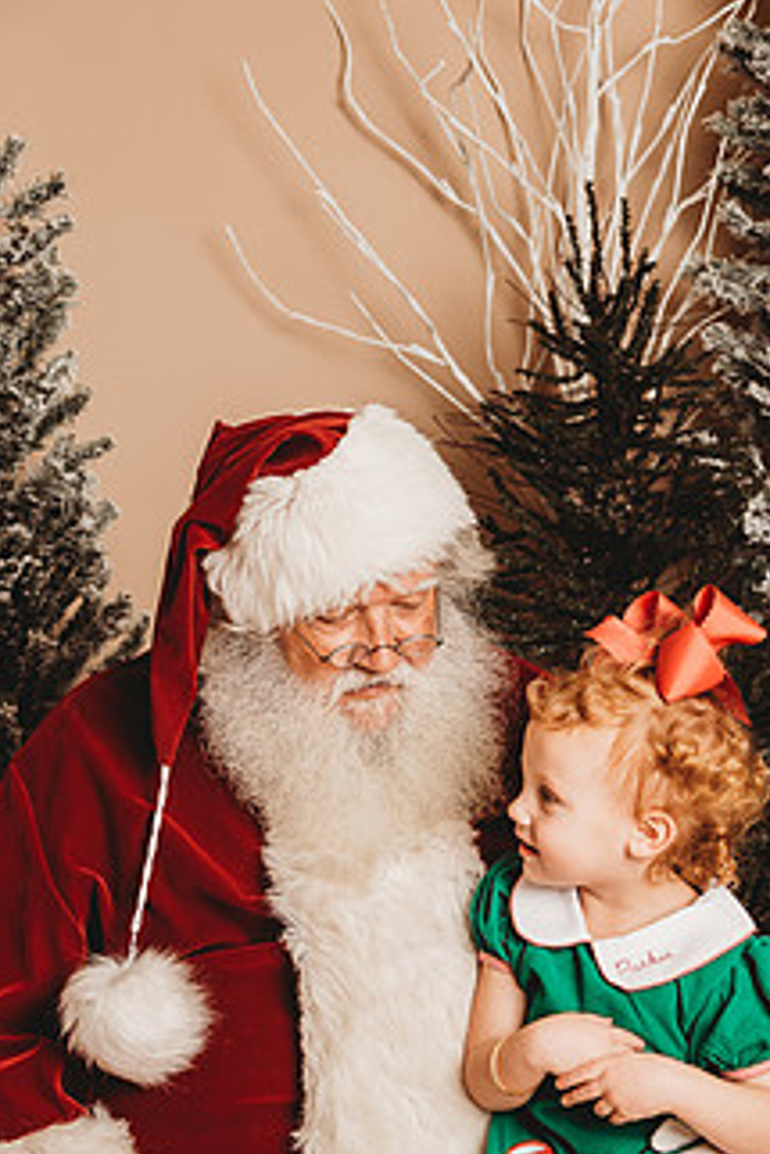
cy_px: 771
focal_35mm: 81
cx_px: 344
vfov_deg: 24.9
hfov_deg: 16.9
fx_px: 2596
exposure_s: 1/160
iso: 100
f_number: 4
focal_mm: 58
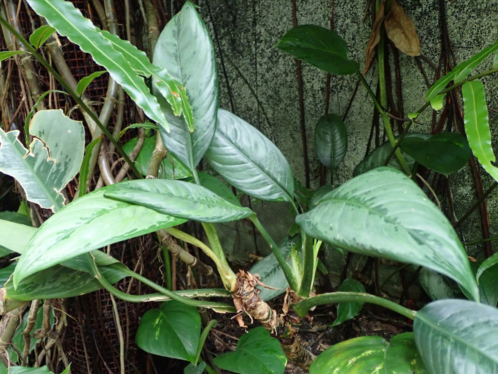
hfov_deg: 52.6
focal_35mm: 35
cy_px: 187
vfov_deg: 40.7
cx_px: 249
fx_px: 504
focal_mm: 6.42
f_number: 2.6
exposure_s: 1/20
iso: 800
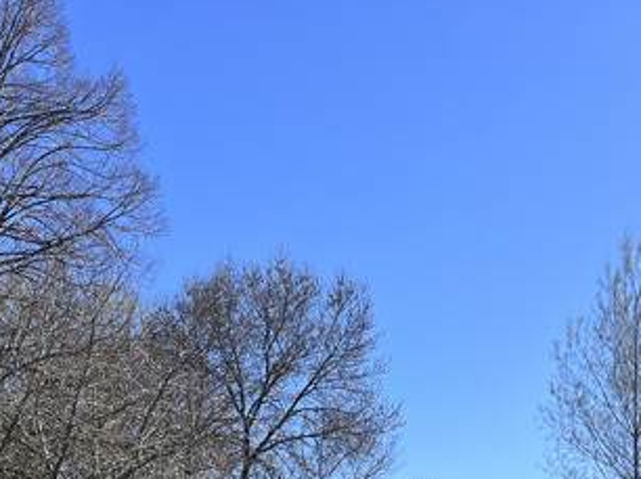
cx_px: 274
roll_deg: +0.5
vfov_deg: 19.9
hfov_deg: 28.5
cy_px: 619
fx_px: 1258
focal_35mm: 68
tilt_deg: +3.0
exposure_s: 1/2463
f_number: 1.6
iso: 50
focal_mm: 5.1
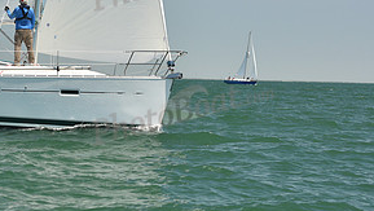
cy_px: 63
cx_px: 26
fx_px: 1459
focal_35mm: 147
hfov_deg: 14.4
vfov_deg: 8.3
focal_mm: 70
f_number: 4.5
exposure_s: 1/800
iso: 250
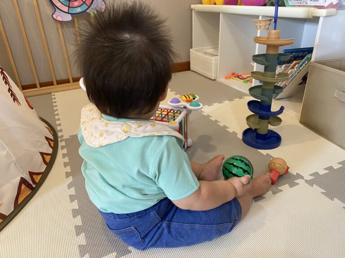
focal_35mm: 26
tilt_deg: -27.0
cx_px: 172
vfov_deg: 53.1
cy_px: 129
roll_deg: +3.0
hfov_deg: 67.3
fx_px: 259
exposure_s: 1/60
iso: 250
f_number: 1.8
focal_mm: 4.25
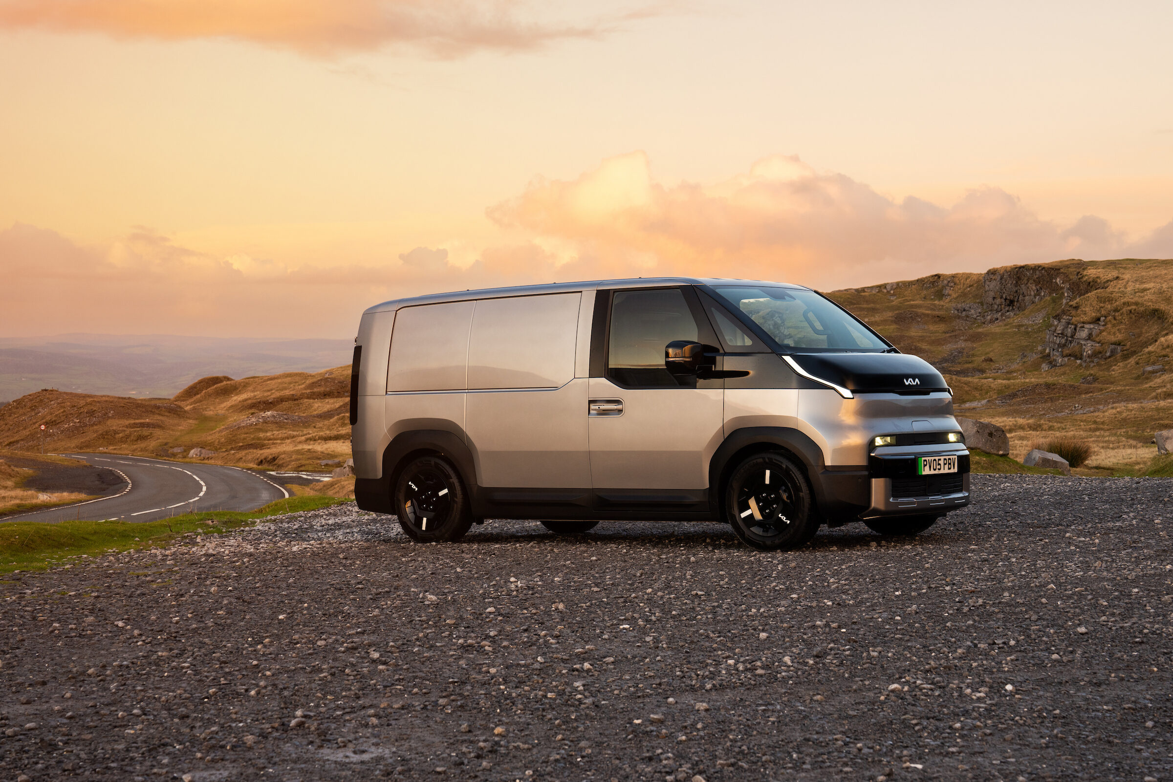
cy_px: 391
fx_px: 2281
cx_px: 586
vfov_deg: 19.5
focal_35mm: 70
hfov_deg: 28.8
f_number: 8
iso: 400
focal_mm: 70
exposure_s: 1/25
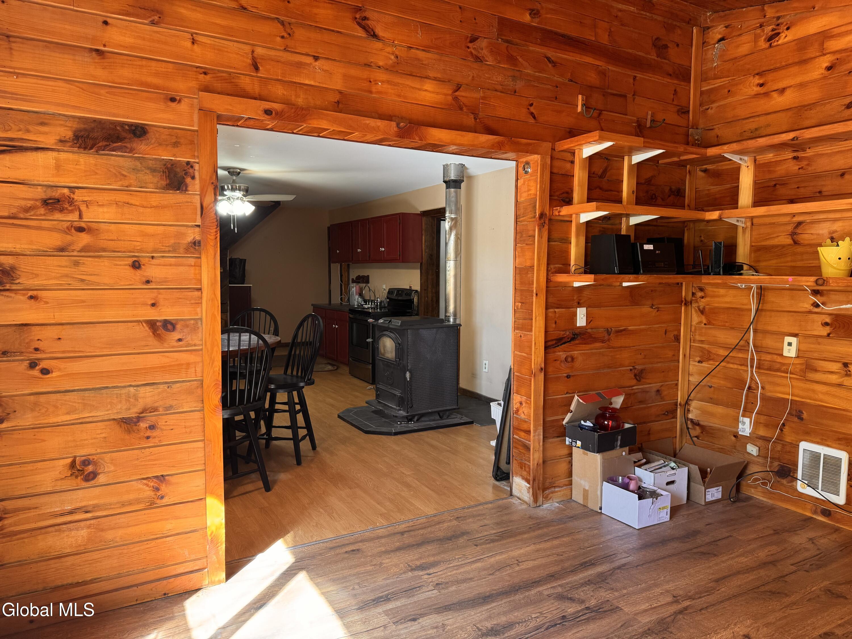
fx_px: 591
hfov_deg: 71.6
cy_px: 320
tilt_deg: -4.2
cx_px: 426
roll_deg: -0.3
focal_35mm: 24
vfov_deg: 56.8
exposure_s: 1/60
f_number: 1.78
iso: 250
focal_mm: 6.76
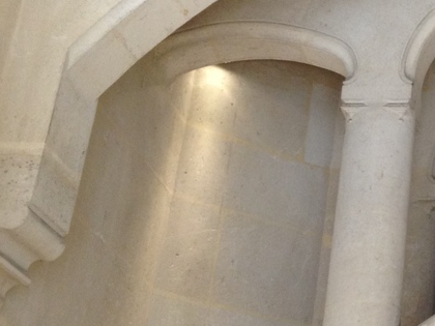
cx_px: 585
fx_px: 1257
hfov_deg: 18.2
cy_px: 35
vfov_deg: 14.6
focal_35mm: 100
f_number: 2.4
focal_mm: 4.28
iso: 100
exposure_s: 1/20
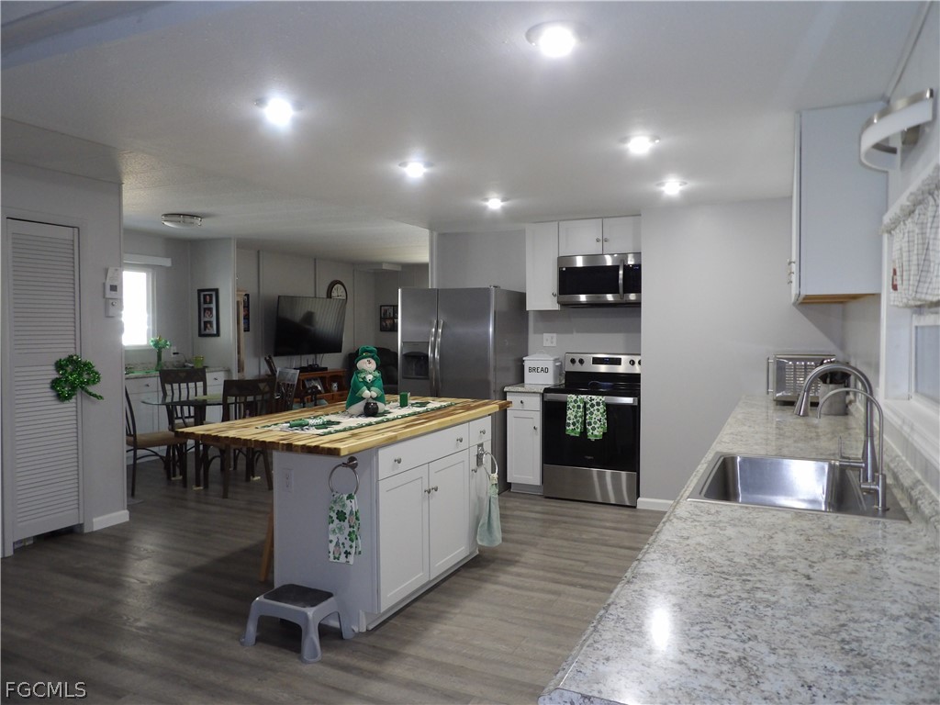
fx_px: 652
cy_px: 352
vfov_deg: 56.8
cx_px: 470
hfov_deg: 71.6
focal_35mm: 24
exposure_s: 1/33
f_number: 3.2
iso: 200
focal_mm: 4.3
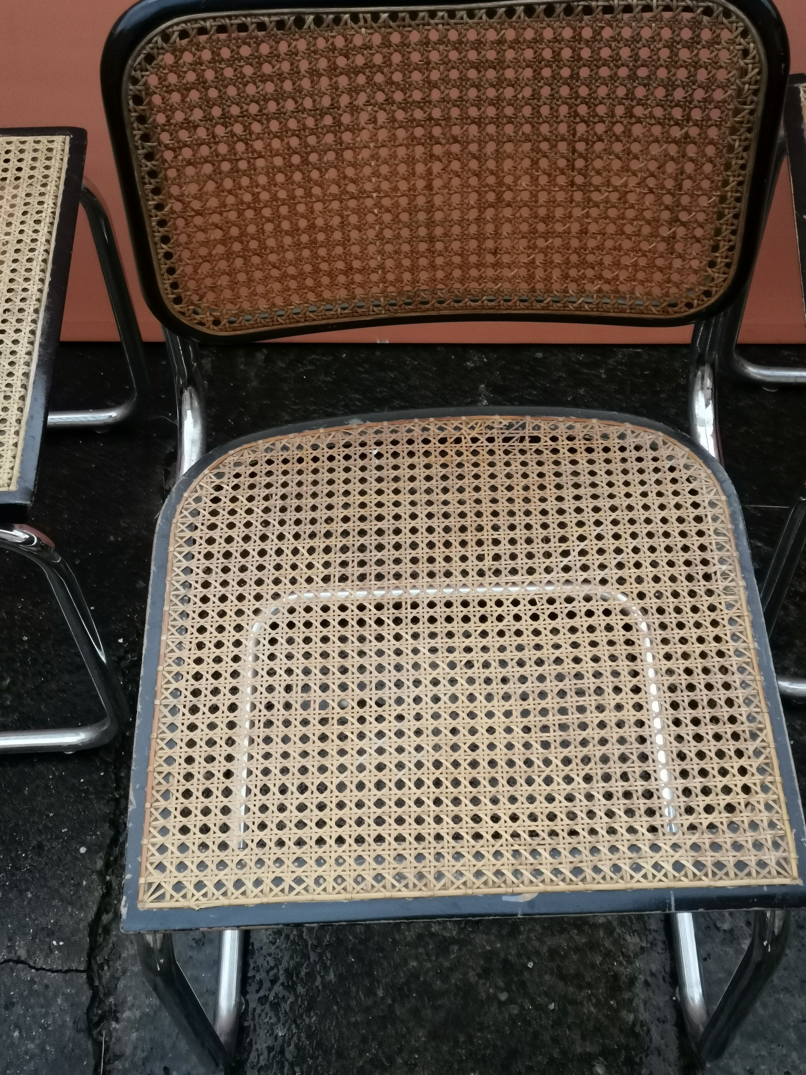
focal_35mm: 42
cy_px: 538
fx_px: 1304
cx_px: 403
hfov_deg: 34.3
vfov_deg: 44.8
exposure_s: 1/100
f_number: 1.8
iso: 250
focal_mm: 5.58
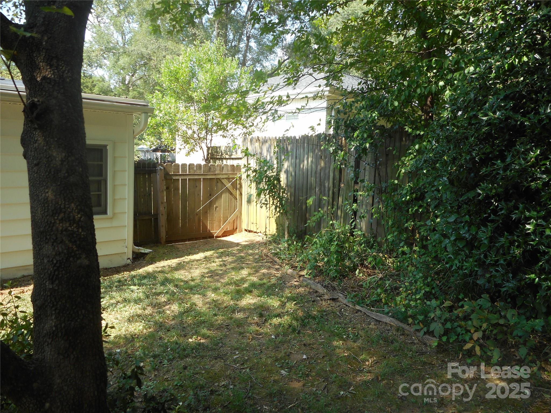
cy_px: 206
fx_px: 398
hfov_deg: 69.4
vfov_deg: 54.9
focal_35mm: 25
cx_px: 276
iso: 80
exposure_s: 1/100
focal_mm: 4.5
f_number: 3.7
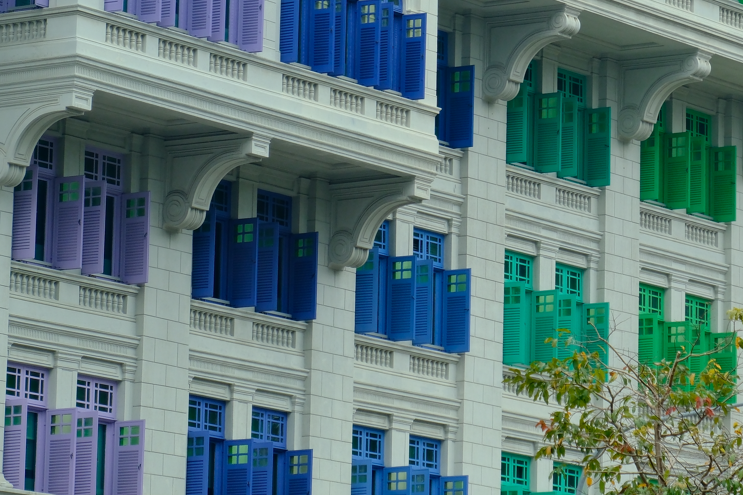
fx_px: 4334
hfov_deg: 9.8
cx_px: 611
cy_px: -54
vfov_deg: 6.5
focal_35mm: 210
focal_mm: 52.4
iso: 250
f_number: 5.6
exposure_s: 1/200
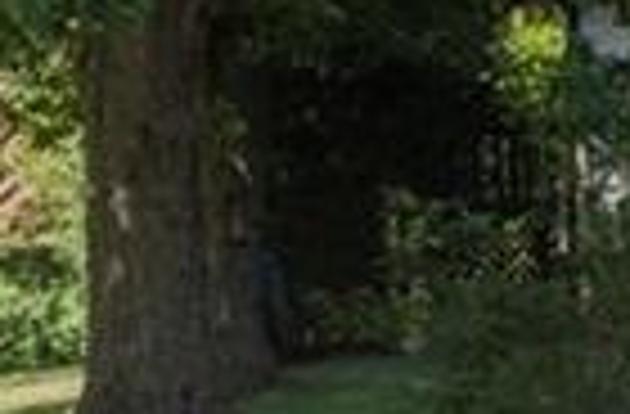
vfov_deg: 4.4
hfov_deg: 6.2
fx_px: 5366
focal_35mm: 308
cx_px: 1836
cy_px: -209
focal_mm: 28
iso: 320
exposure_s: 1/320
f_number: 7.1
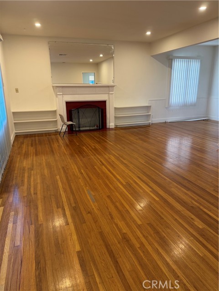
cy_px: 146
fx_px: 202
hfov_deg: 56.8
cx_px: 110
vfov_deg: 71.6
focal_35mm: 24
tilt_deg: -16.1
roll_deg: +1.4
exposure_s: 1/60
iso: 160
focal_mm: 6.76
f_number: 1.78
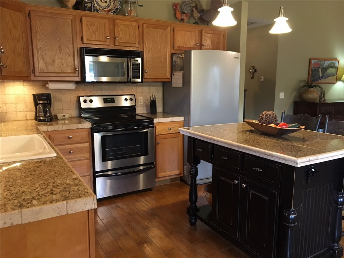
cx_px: 172
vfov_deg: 48.2
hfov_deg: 61.7
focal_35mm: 29
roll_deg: +0.0
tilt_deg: -9.0
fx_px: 288
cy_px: 129
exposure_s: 1/30
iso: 200
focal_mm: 4.15
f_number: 2.2
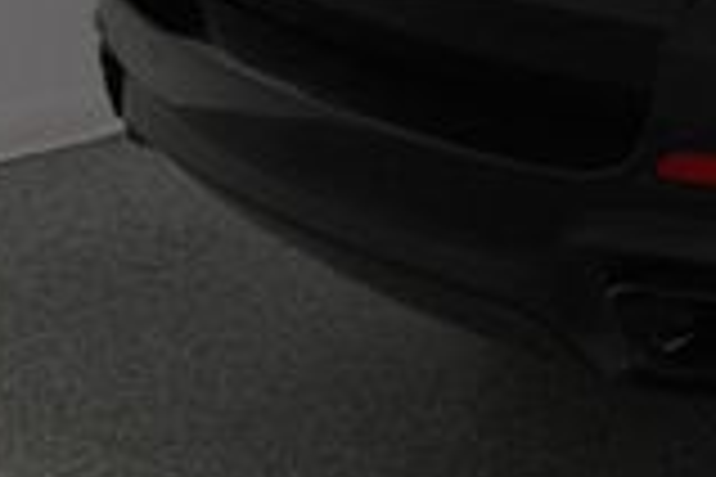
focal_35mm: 137
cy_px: -148
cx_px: 1378
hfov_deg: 13.2
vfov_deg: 9.8
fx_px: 2725
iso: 100
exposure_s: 1/160
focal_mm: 23
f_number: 10
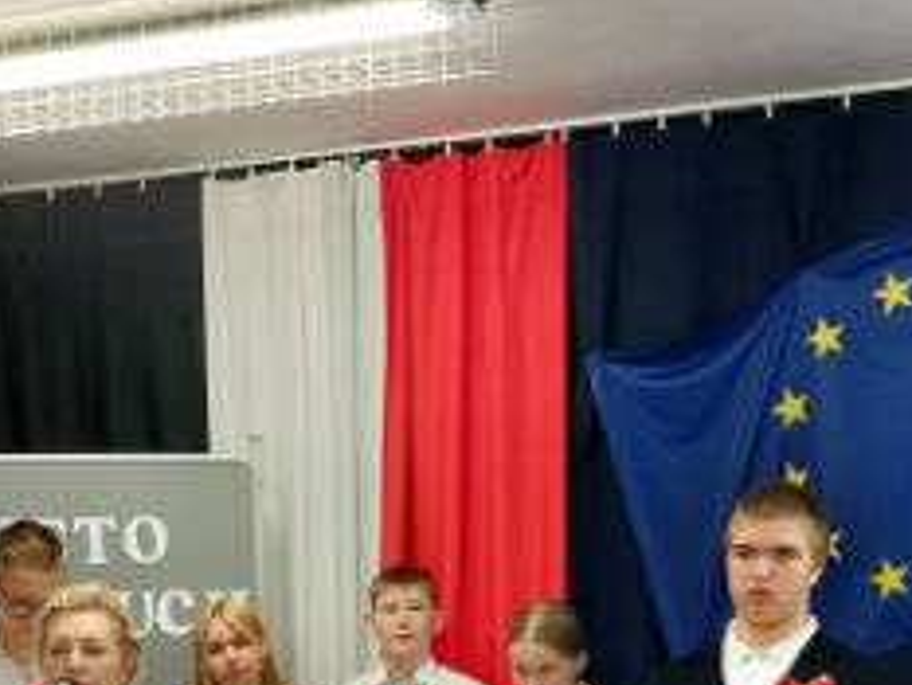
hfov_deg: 32.6
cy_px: 800
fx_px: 1555
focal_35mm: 59
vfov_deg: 23.0
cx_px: 368
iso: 160
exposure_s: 1/50
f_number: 1.8
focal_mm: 5.2
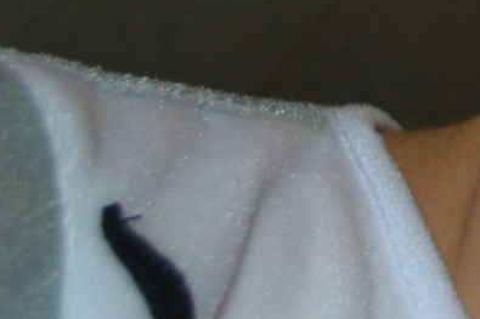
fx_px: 2905
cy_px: -168
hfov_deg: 8.5
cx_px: 1235
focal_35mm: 218
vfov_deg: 6.2
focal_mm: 28
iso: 560
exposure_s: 1/60
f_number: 4.5
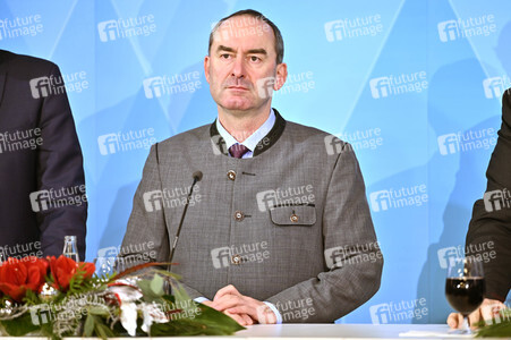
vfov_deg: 7.0
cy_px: 170
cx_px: 256
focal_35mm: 195
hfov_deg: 10.6
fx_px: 2766
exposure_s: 1/400
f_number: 2.8
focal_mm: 195
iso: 640
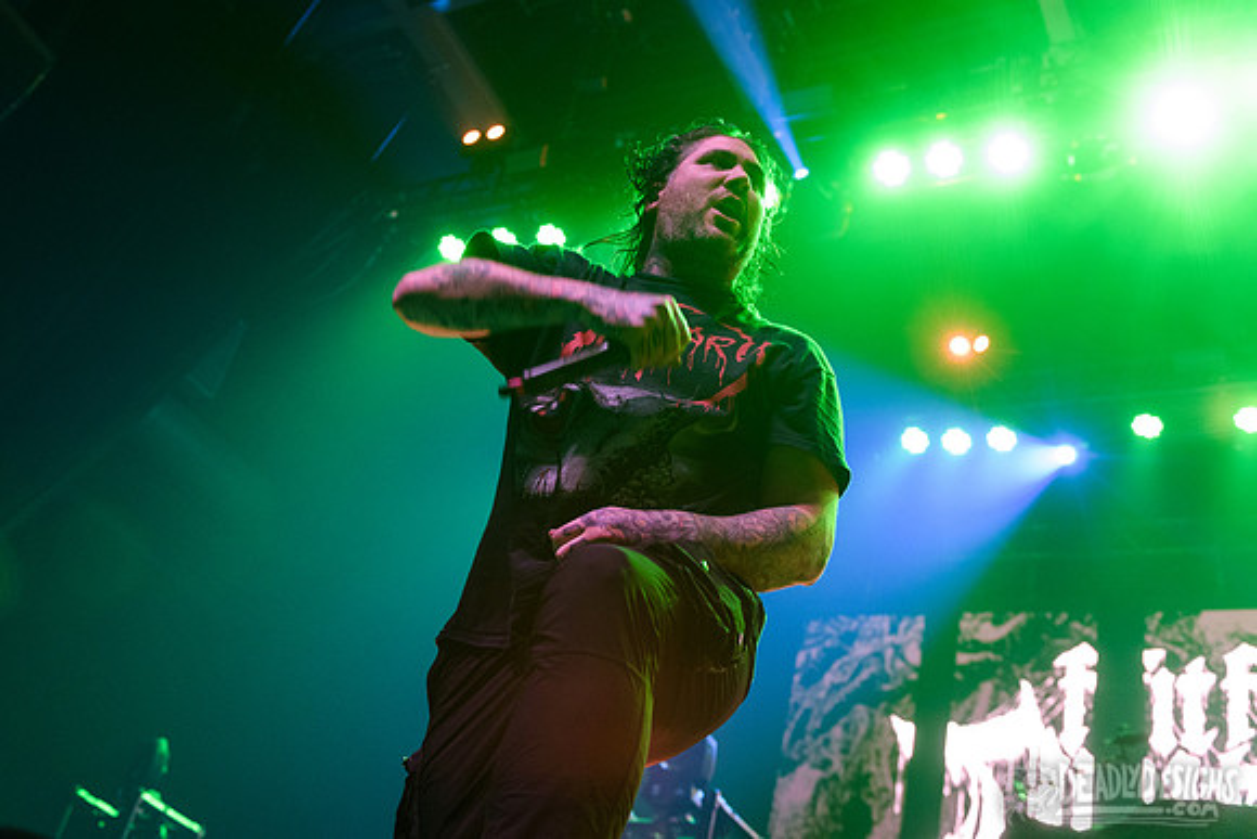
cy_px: 372
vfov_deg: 33.3
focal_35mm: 40
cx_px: 557
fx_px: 1399
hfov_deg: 48.3
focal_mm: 36
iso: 3200
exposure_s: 1/160
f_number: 3.5
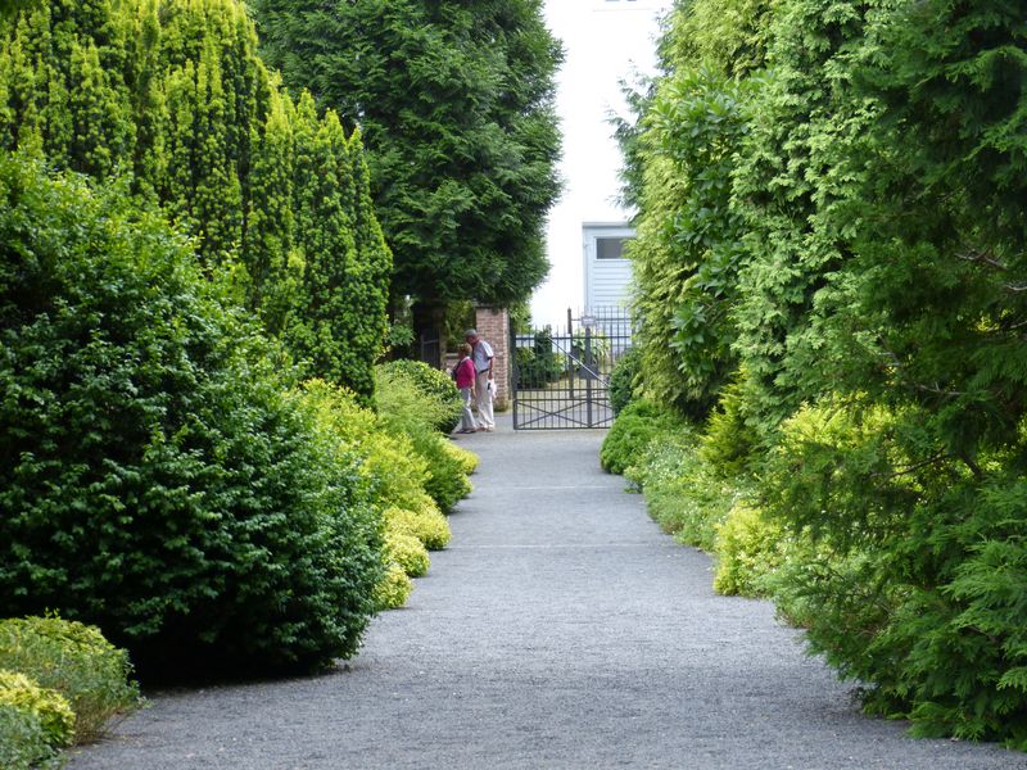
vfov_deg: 14.4
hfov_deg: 19.1
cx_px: 514
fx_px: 3056
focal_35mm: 103
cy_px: 385
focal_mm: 18.6
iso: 100
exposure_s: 1/80
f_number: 3.5
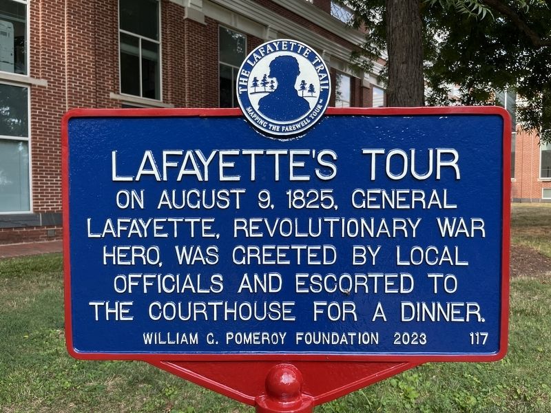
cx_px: 276
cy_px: 206
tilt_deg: -1.5
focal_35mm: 26
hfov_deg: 67.3
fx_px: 414
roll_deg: +0.6
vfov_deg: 53.1
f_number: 1.6
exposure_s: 1/314
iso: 50
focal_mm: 5.1
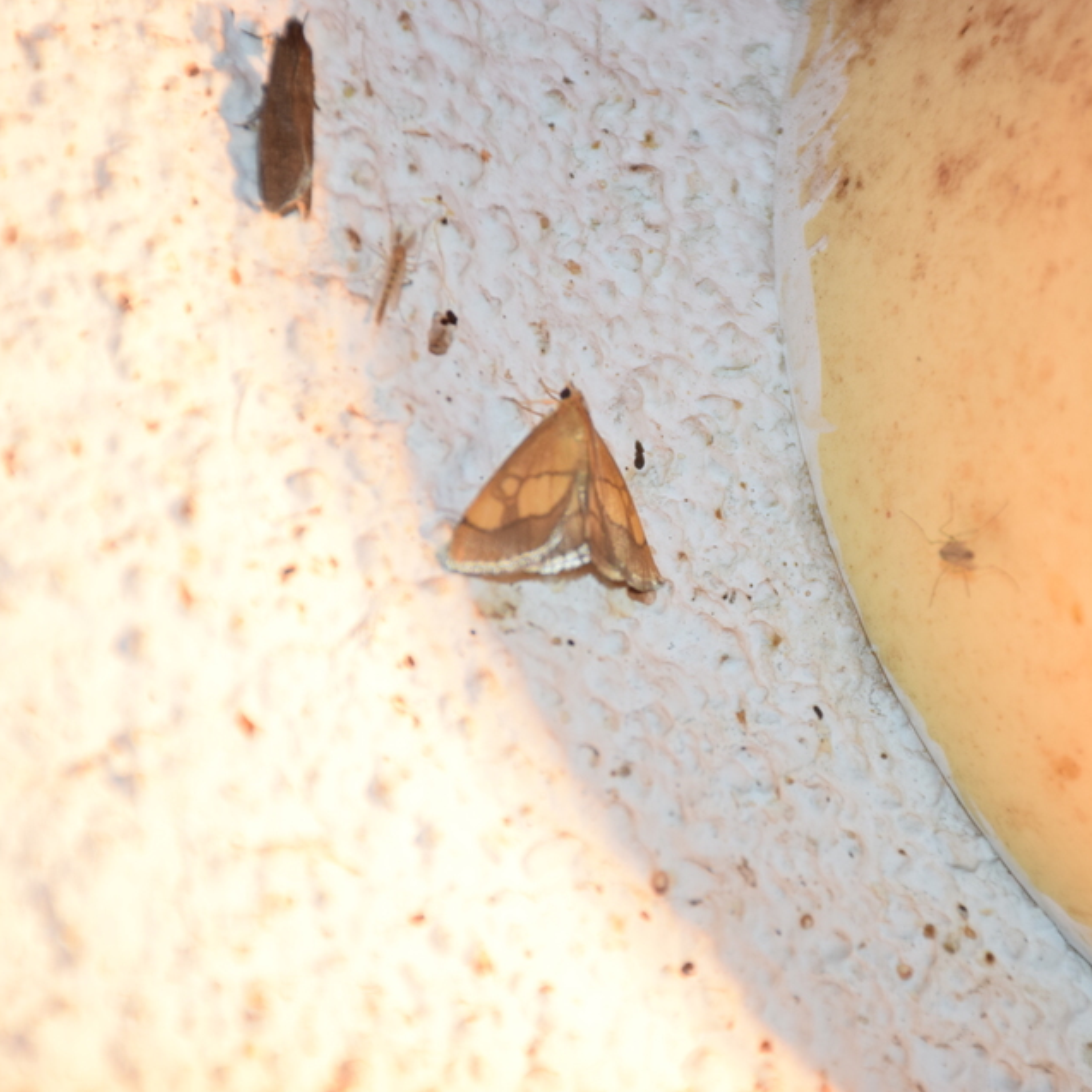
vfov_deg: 6.5
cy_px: 547
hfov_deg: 6.5
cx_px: 643
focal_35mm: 269
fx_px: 9601
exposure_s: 1/200
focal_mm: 140
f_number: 5.6
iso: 500
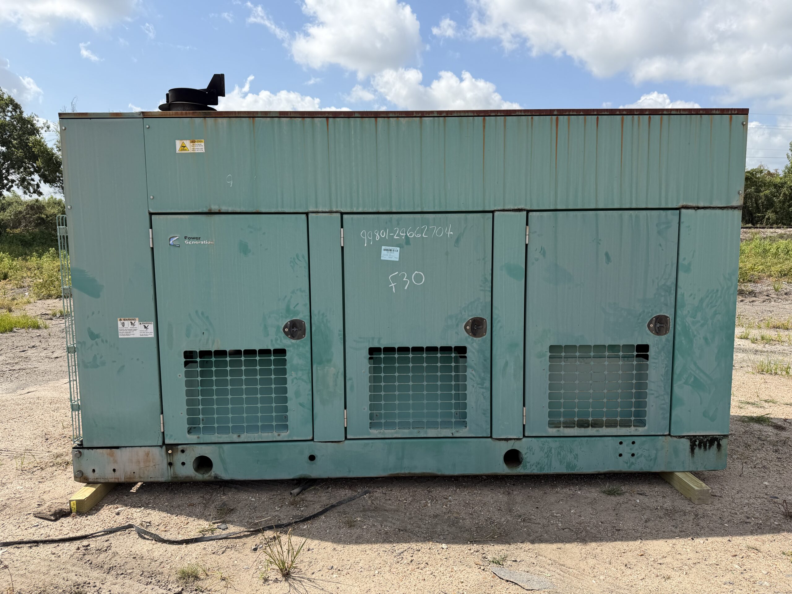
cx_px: 396
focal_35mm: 24
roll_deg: -0.3
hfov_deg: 71.6
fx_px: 549
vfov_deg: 56.8
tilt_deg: -6.4
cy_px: 297
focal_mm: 6.76
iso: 80
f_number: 1.78
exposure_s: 1/3759
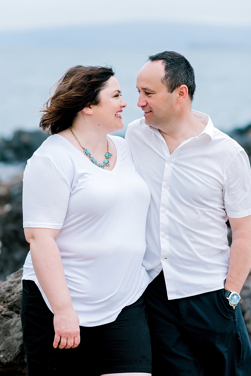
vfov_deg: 18.7
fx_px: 1139
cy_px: 150
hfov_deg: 12.6
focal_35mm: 109
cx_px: 119
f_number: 2.2
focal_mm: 85
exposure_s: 1/400
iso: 320
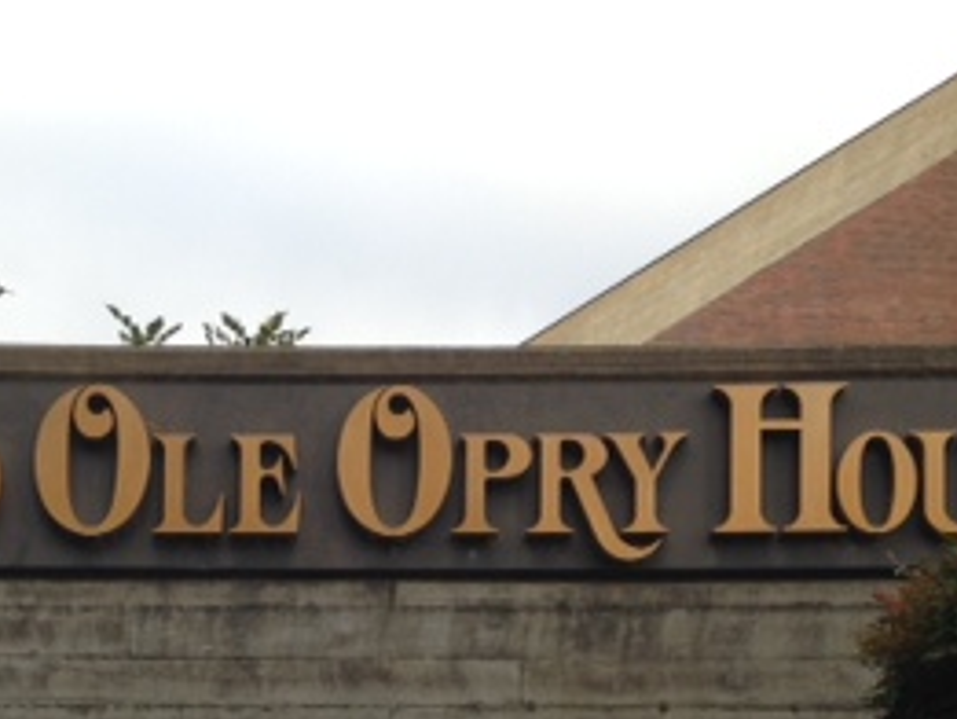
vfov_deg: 17.4
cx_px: 348
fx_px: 2240
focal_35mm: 81
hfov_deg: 24.0
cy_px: 851
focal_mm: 4.12
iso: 50
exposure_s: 1/427
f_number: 2.4
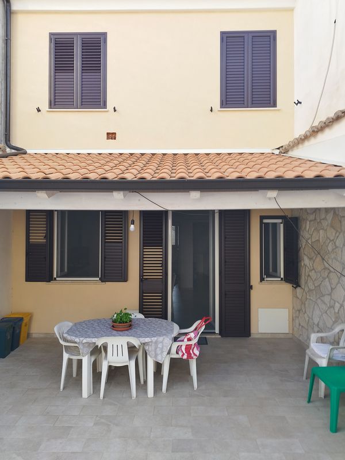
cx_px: 172
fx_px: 319
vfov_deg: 71.6
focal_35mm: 24
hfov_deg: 56.8
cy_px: 230
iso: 60
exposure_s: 1/100
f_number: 1.89
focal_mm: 5.89
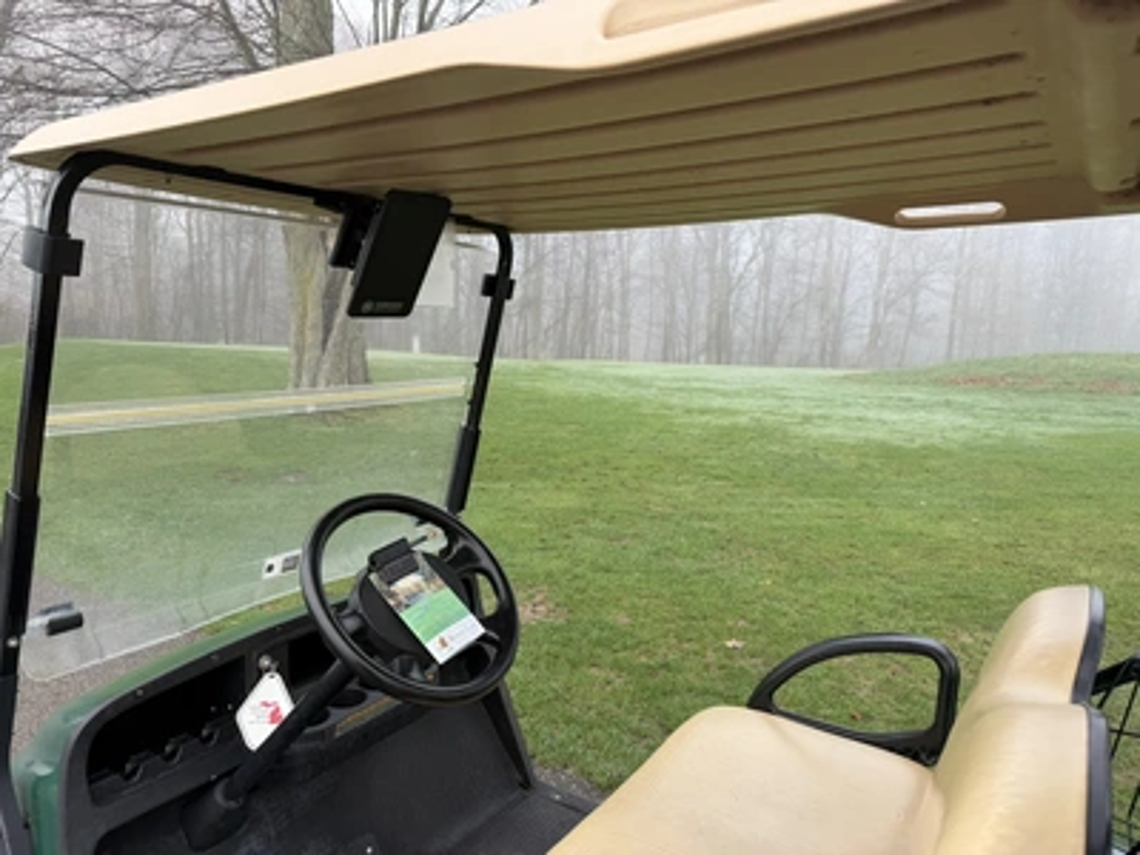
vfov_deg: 56.8
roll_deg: +1.7
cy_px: 428
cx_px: 570
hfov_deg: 71.6
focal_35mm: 24
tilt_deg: -3.3
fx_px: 790
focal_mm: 6.76
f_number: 1.78
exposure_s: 1/478
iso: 80
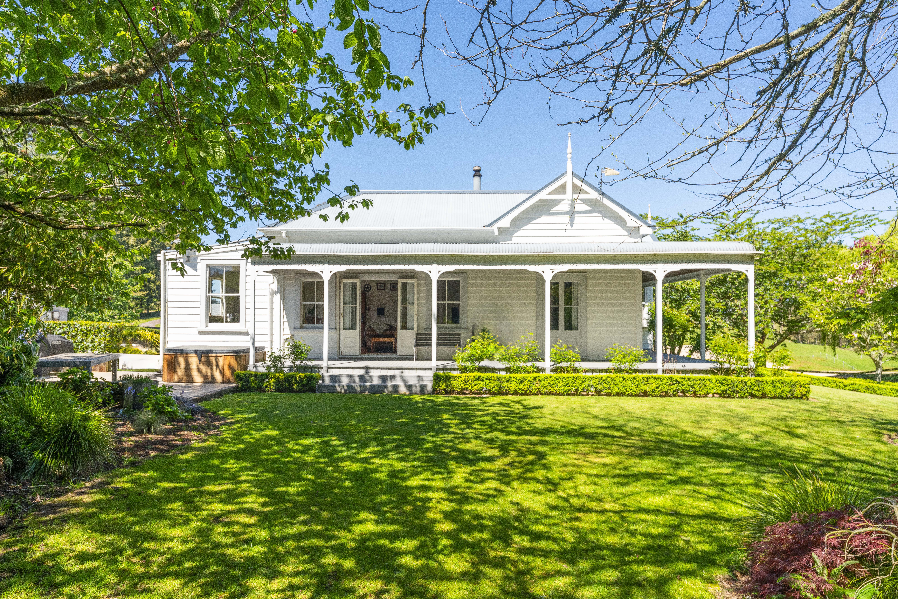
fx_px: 519
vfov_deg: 60.0
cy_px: 300
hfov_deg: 81.7
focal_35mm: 21
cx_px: 449
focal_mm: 20.8
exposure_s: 1/1000
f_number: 8
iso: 640
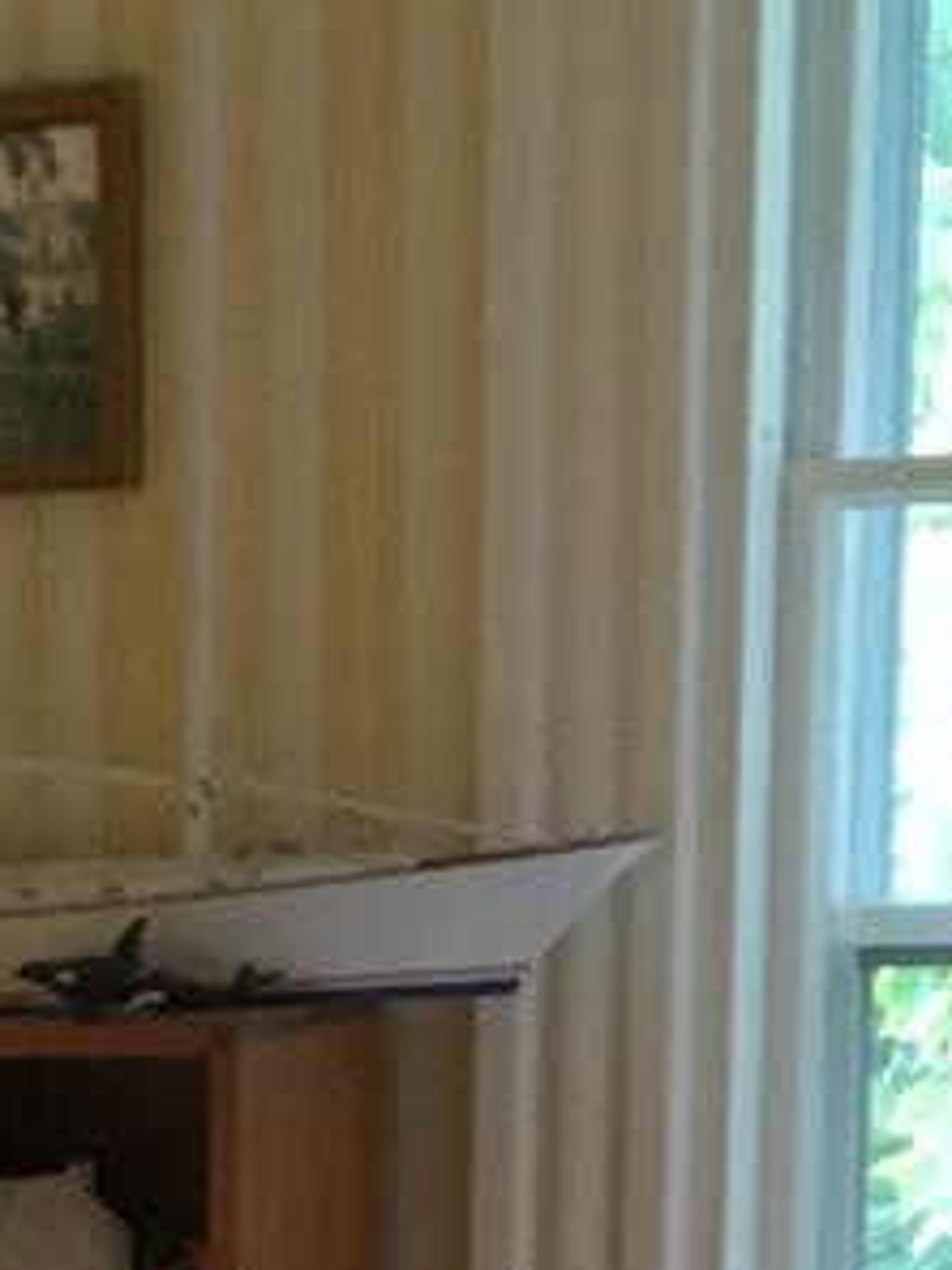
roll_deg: +2.9
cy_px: 3428
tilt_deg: -21.1
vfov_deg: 8.8
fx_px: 7187
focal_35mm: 196
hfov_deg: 7.3
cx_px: -810
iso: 80
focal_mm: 4.15
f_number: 2.2
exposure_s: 1/30
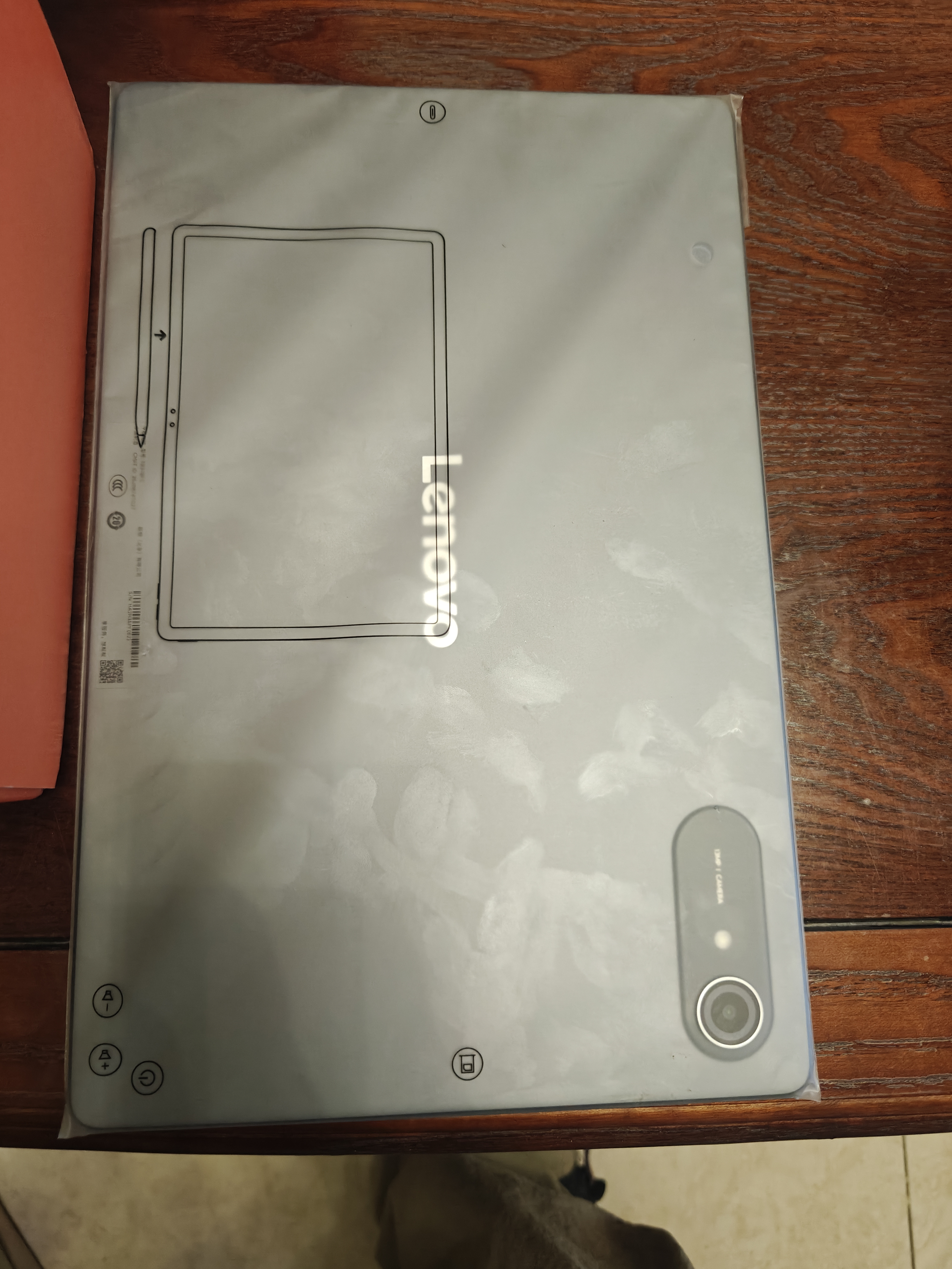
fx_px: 843
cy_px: 634
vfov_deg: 73.9
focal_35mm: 23
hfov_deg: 58.9
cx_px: 476
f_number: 1.6
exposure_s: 1/100
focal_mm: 6.06
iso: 800
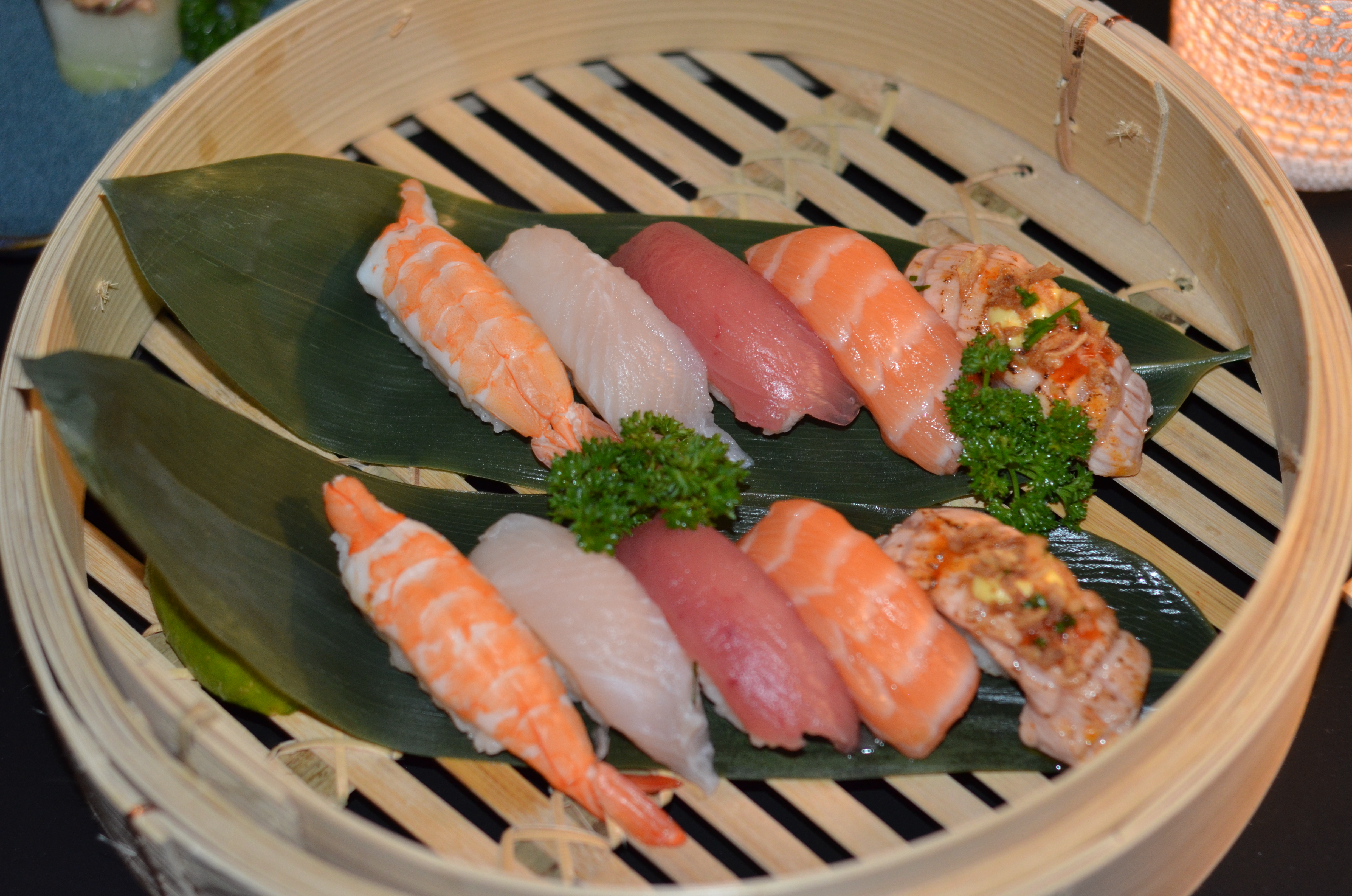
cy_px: 448
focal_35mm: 75
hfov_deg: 27.0
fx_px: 2811
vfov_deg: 18.1
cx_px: 676
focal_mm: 50
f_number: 2.8
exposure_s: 1/60
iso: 800
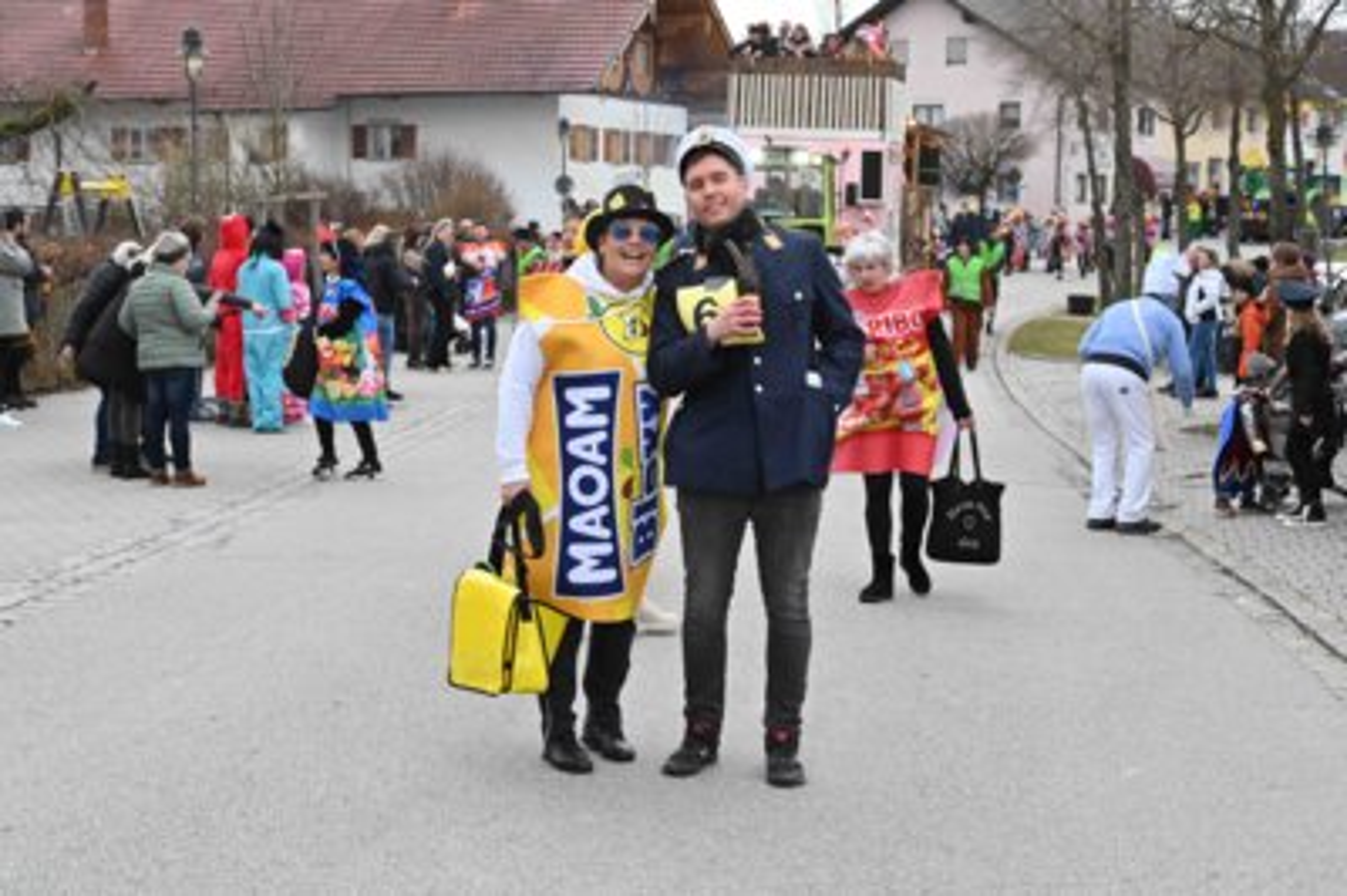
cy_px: 448
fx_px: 2280
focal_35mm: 61
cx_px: 674
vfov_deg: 22.2
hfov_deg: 32.9
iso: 2500
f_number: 8
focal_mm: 61
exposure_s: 1/1000
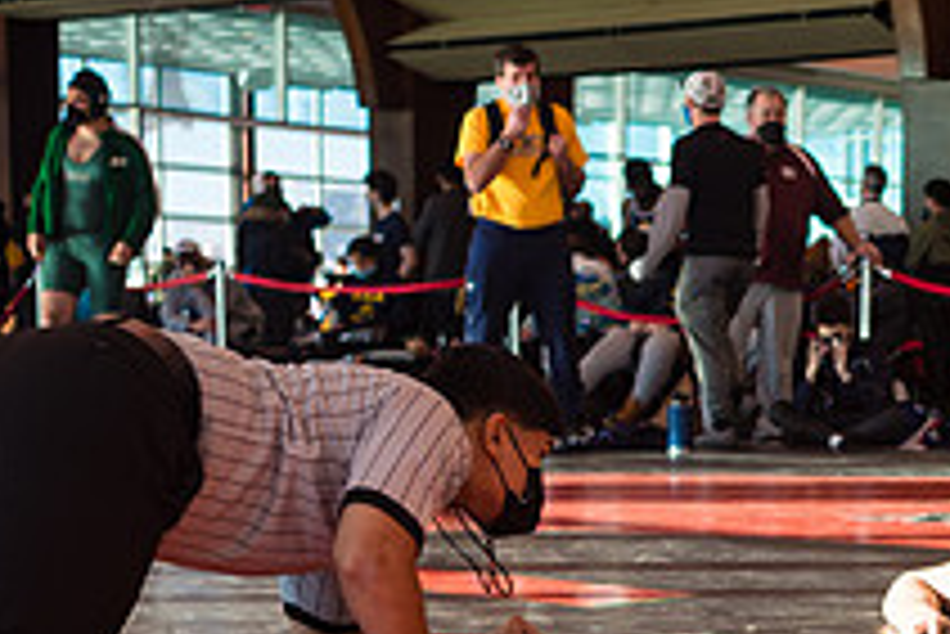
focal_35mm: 96
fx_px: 2535
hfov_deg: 20.3
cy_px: 704
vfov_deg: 14.0
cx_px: 1036
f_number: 3.5
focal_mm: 35
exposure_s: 1/400
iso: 400
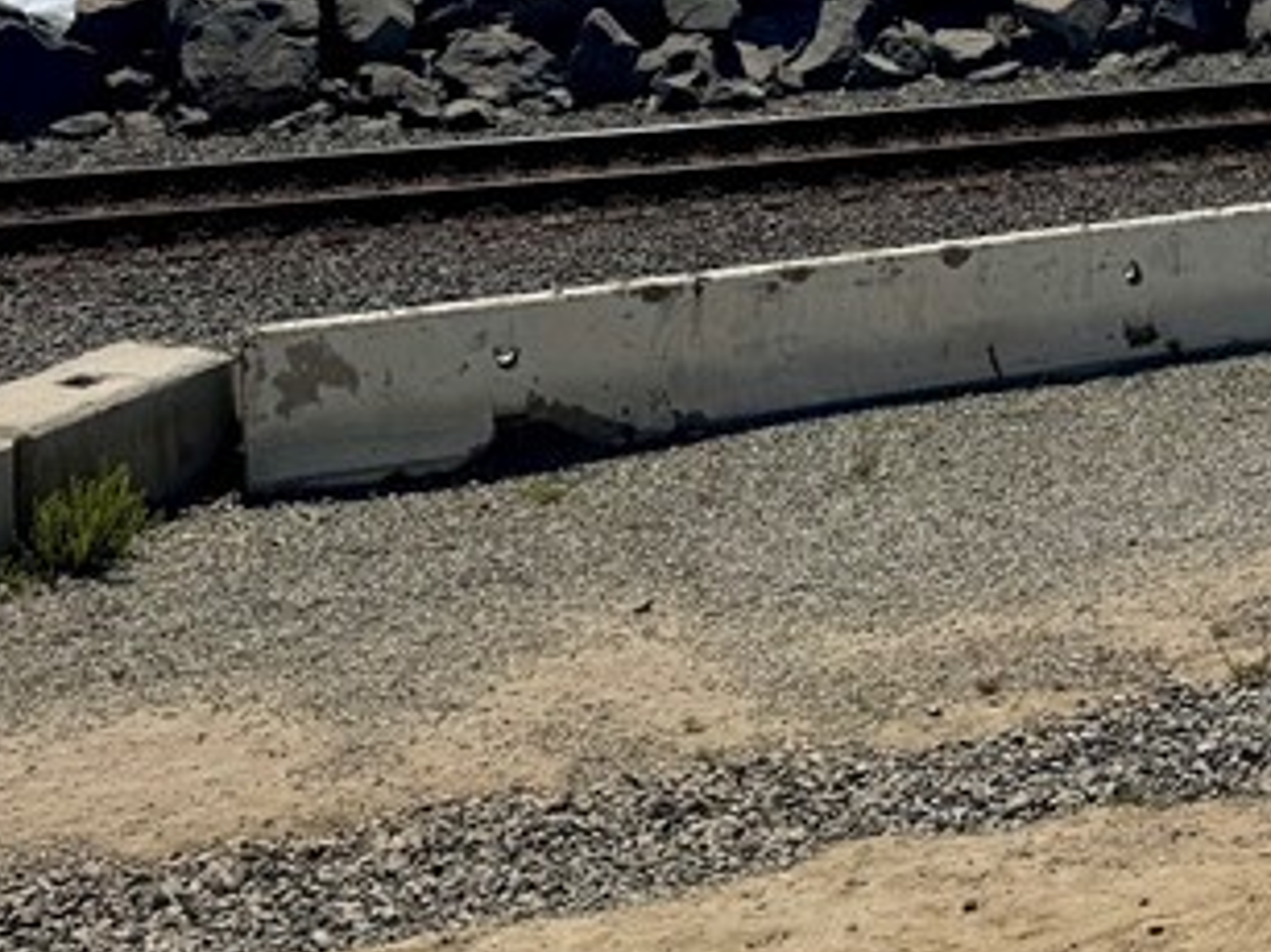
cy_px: -219
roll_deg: +0.5
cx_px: 1536
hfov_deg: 22.5
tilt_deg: -5.7
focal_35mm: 80
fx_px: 2936
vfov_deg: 17.5
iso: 80
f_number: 1.78
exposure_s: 1/12346
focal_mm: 6.76
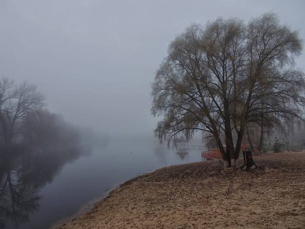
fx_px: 211
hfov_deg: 71.6
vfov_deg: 56.8
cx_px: 152
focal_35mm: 24
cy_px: 114
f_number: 3
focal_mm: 4.3
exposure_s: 1/80
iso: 100
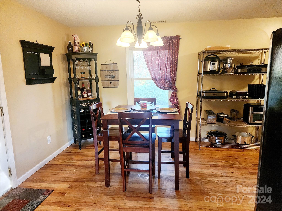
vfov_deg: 58.9
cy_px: 106
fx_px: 187
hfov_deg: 73.9
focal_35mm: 23
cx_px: 141
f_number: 1.8
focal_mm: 6.4
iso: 800
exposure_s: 1/120
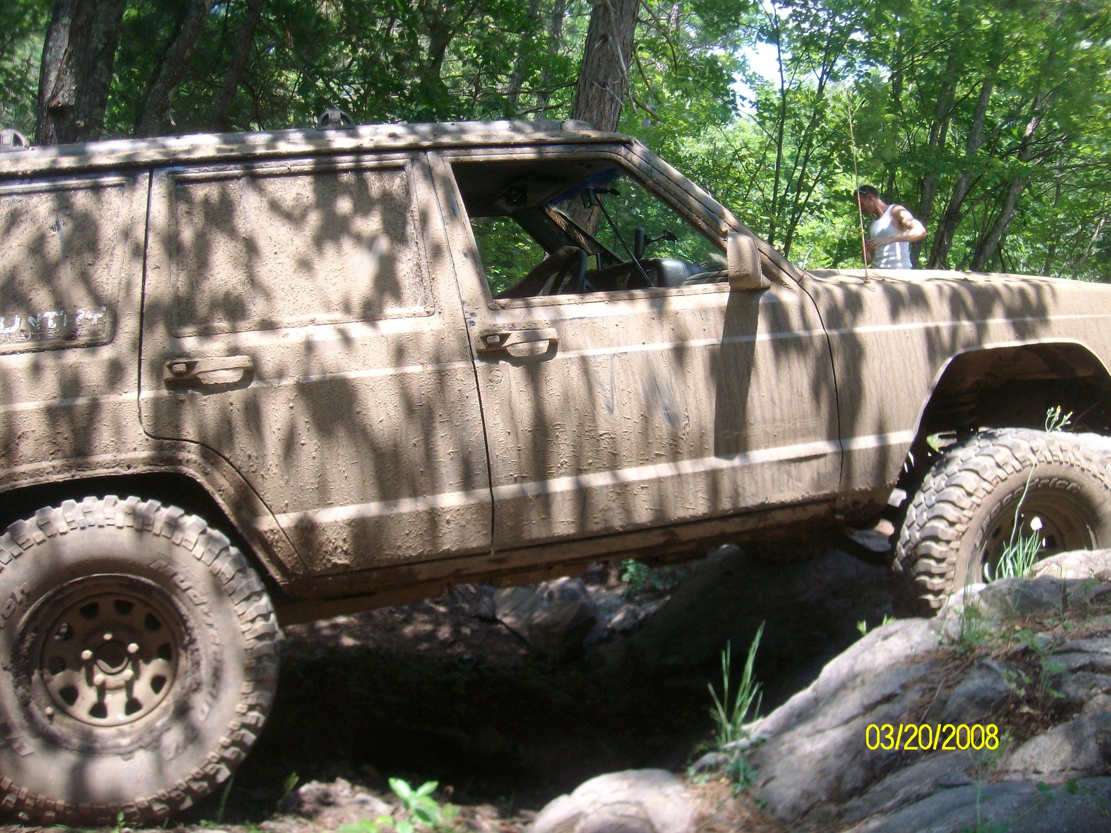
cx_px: 556
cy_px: 416
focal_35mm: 35
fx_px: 1123
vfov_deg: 40.7
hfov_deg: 52.6
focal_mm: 5.8
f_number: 2.8
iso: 80
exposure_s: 1/213
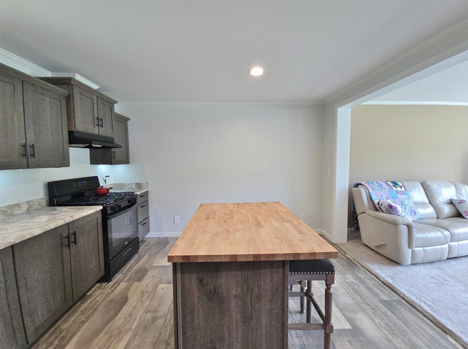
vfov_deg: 89.7
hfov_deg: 106.3
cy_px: 174
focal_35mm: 13
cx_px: 234
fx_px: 175
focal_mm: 2.2
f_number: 2.2
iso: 125
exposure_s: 1/60
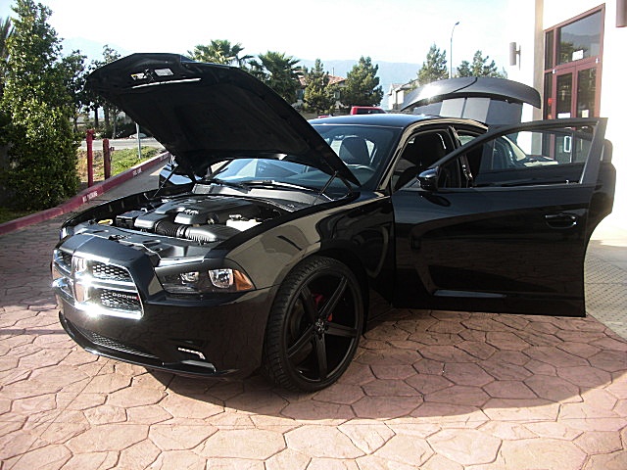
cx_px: 314
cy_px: 235
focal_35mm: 36
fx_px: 652
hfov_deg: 51.4
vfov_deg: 39.7
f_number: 2.8
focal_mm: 6.3
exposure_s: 1/320
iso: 50
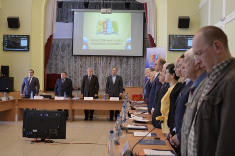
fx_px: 313
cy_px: 78
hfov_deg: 41.2
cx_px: 118
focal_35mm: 48
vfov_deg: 28.0
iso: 640
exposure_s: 1/20
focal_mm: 32
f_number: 4.8
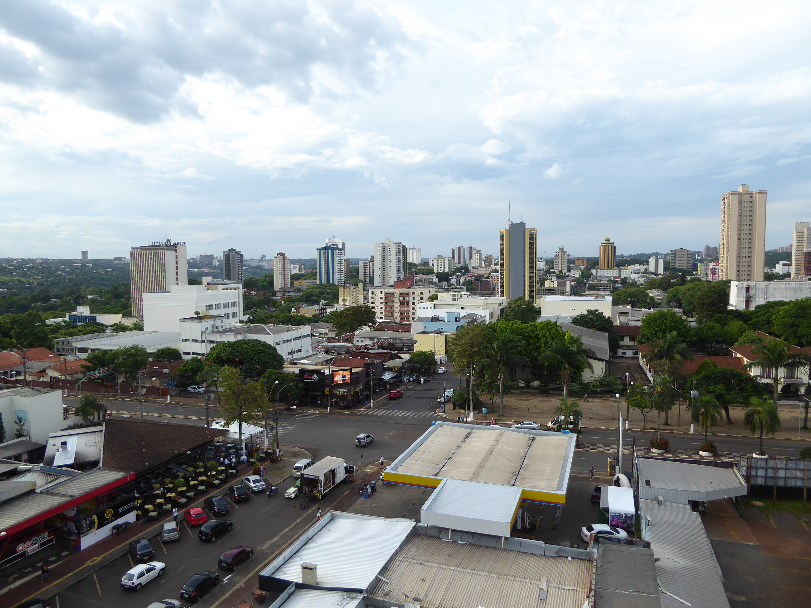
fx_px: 586
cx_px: 406
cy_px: 304
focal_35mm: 25
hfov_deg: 69.4
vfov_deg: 54.9
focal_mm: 4.3
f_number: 3.3
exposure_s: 1/400
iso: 80
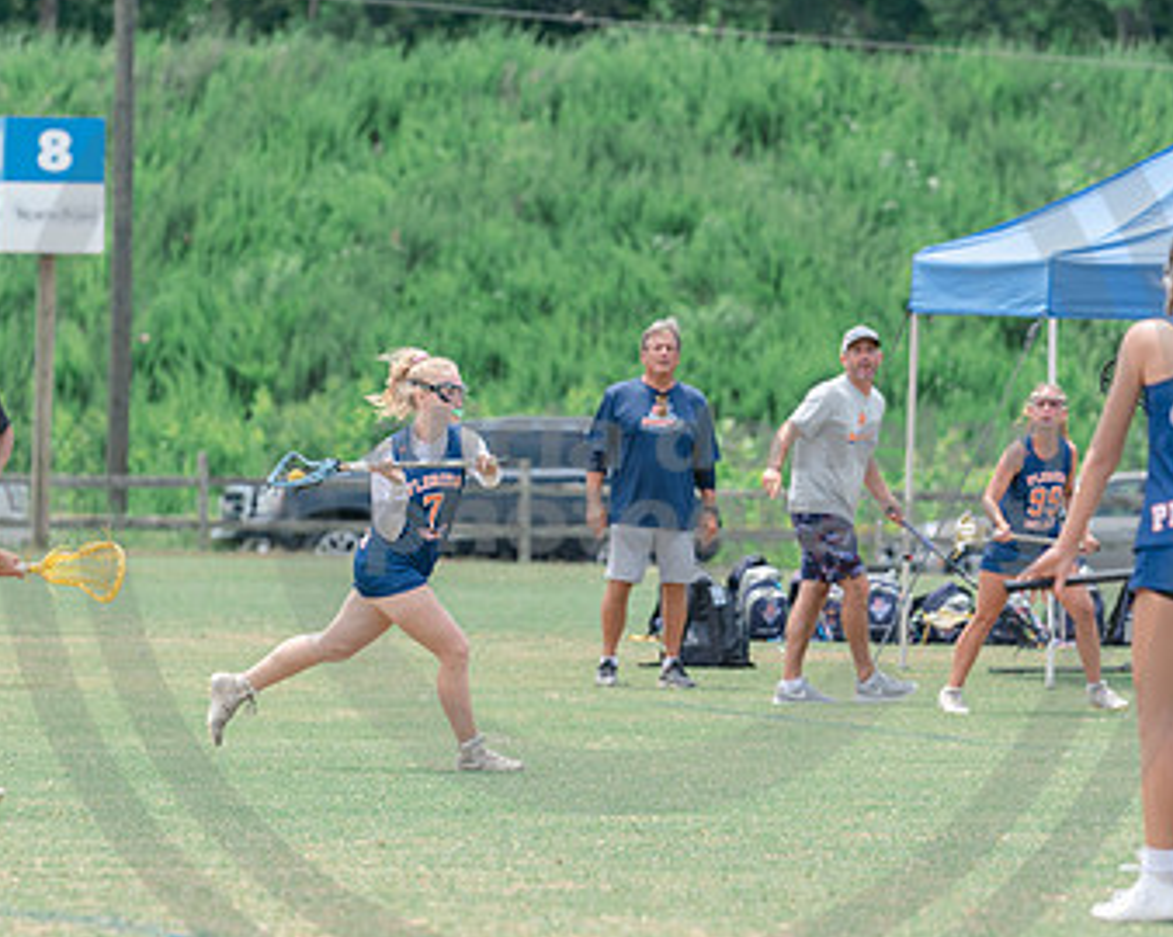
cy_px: 560
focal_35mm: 391
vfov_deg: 4.0
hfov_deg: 5.0
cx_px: 426
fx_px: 13566
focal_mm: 200
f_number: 4.5
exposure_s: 1/1250
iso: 250
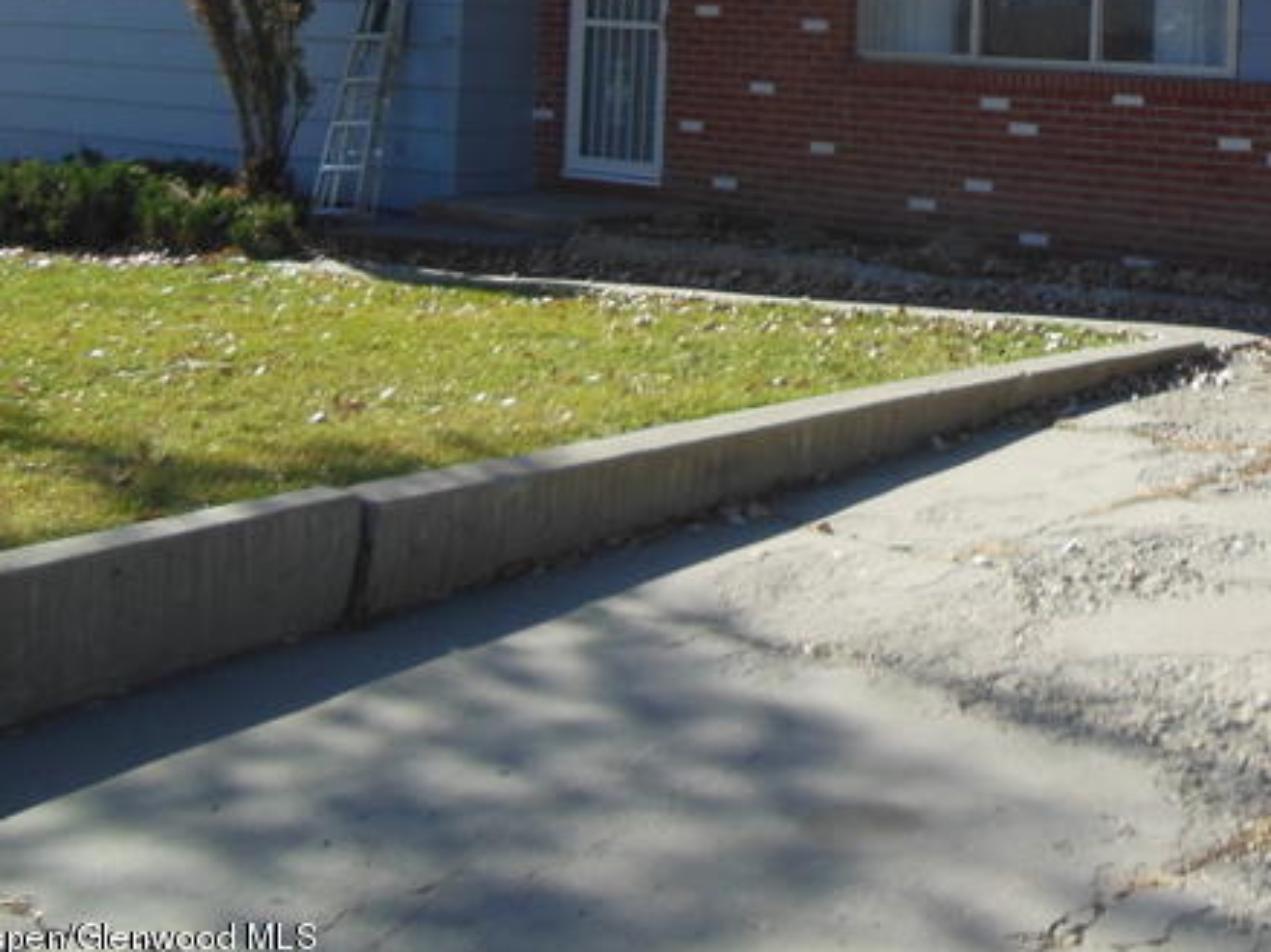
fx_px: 2092
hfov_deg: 32.4
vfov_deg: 24.1
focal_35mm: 57
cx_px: 1100
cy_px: -67
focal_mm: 4.5
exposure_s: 1/1000
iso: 125
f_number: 3.2
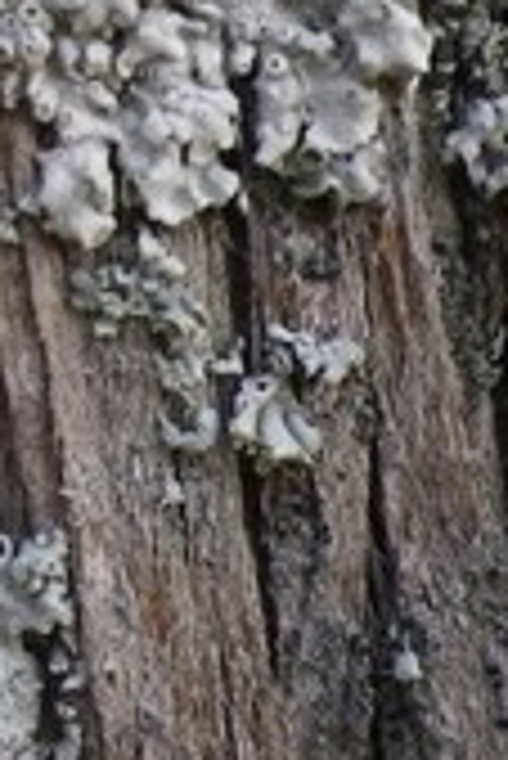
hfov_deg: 9.3
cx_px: -521
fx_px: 2915
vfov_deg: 14.4
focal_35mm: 138
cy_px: -148
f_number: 3.5
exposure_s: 1/100
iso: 160
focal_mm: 5.05
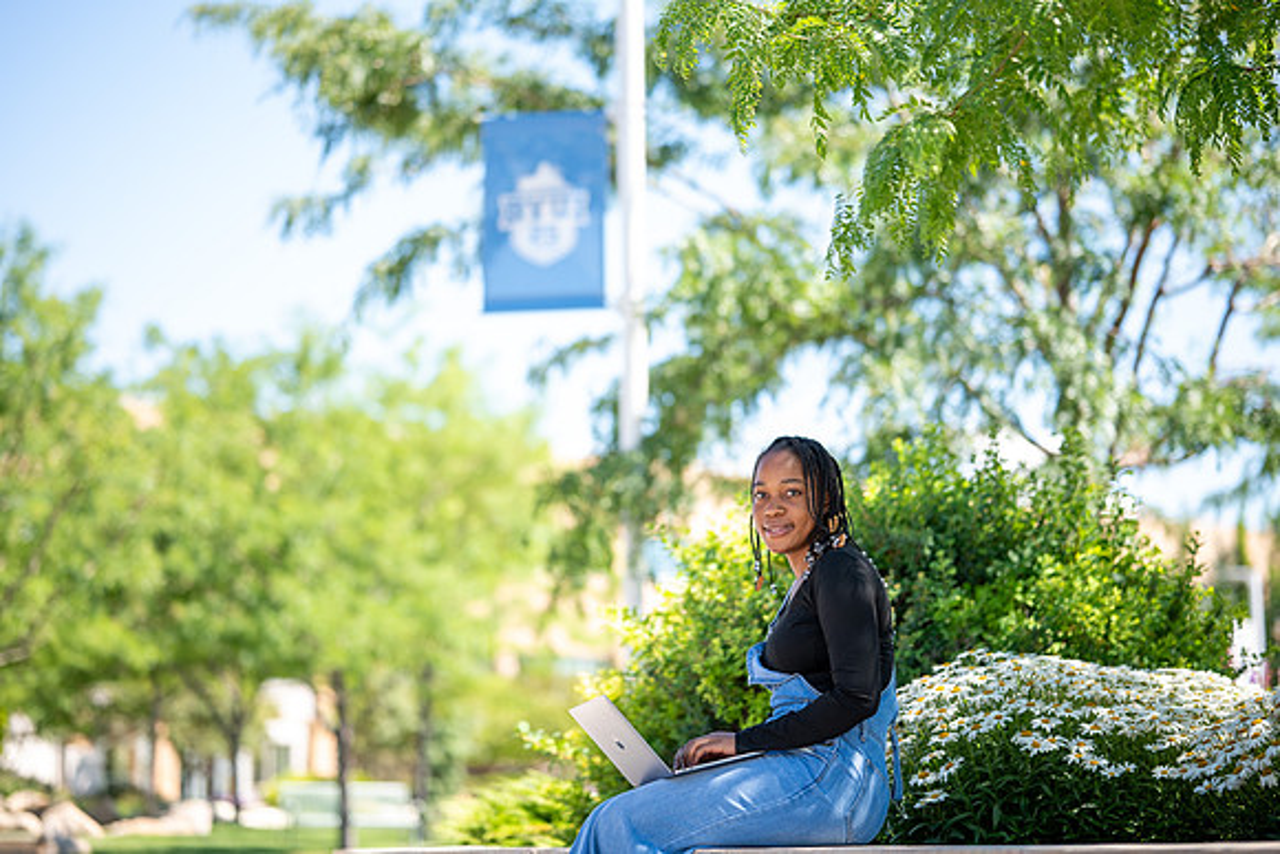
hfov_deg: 23.9
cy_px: 427
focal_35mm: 85
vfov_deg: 16.1
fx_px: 3023
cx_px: 640
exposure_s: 1/1250
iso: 160
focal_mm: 85
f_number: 1.8
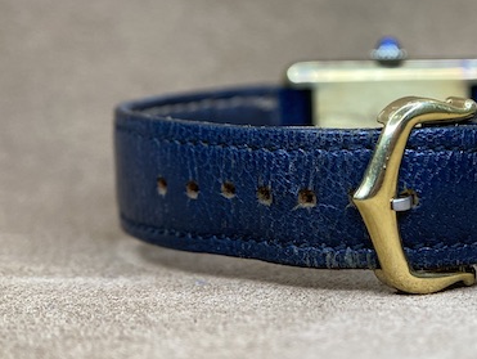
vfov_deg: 25.6
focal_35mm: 56
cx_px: 319
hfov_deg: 34.0
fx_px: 772
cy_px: 66
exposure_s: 1/120
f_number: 1.8
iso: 125
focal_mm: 4.25
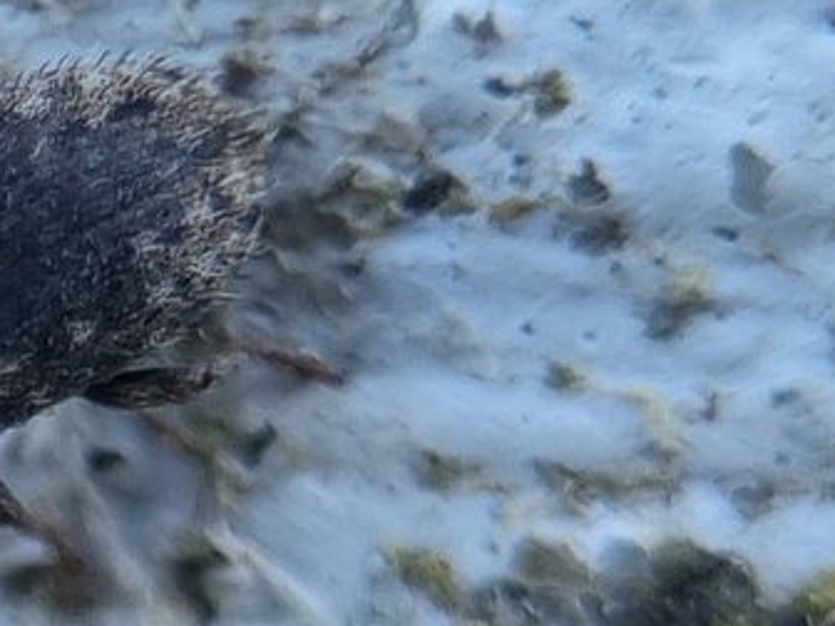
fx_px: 1592
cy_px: 308
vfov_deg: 22.3
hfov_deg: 26.3
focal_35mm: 66
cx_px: -155
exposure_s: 1/179
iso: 50
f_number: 1.8
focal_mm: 5.4
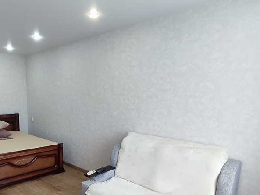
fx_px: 203
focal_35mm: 27
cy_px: 131
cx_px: 92
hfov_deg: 64.0
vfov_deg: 50.4
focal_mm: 1.65
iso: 202
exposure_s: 1/100
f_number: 2.2
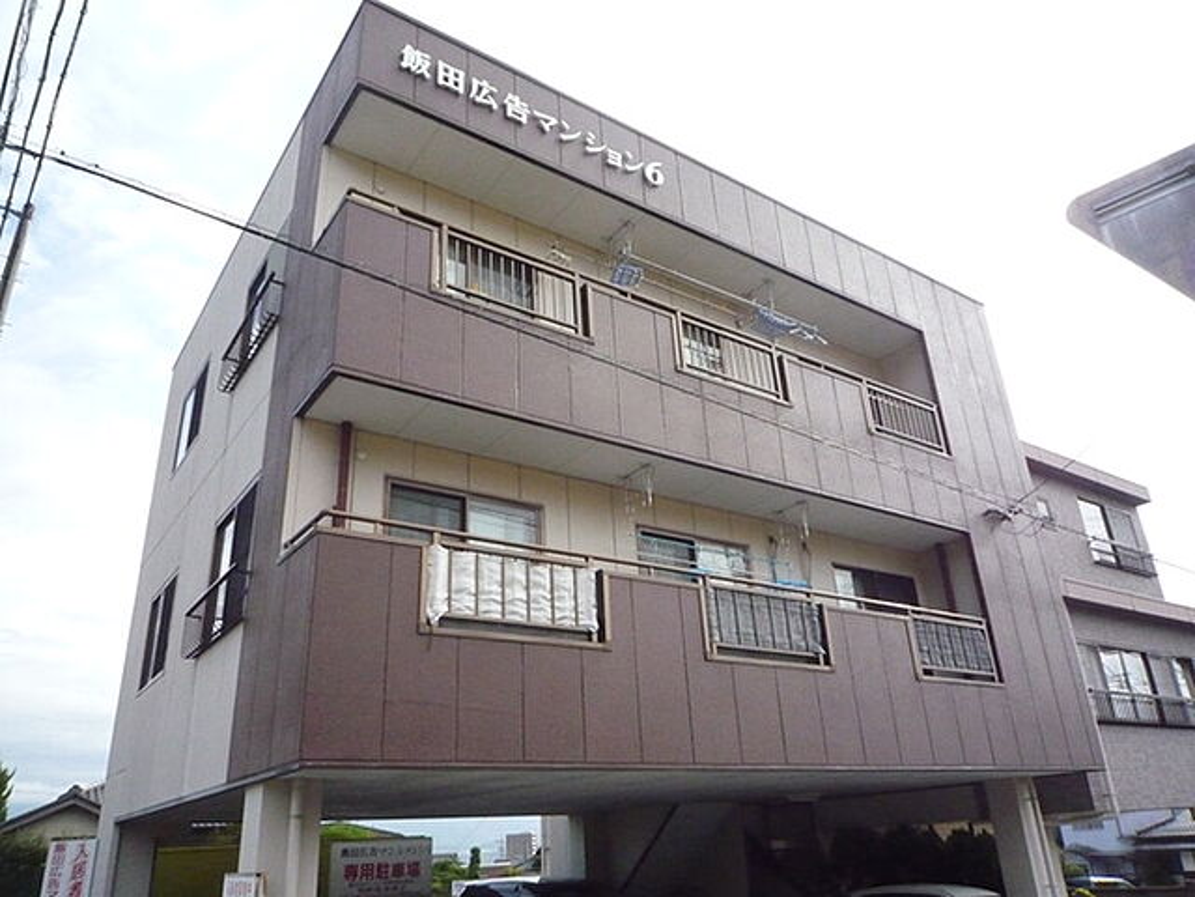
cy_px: 448
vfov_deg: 54.9
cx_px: 598
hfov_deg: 69.4
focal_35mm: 25
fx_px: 863
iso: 800
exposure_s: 1/800
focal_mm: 4.4
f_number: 7.1
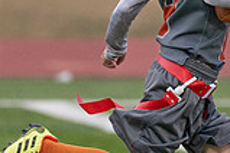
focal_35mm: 1616
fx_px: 10324
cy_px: -1
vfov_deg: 0.9
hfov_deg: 1.3
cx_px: 48
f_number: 2.8
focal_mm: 200
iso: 800
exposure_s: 1/1000
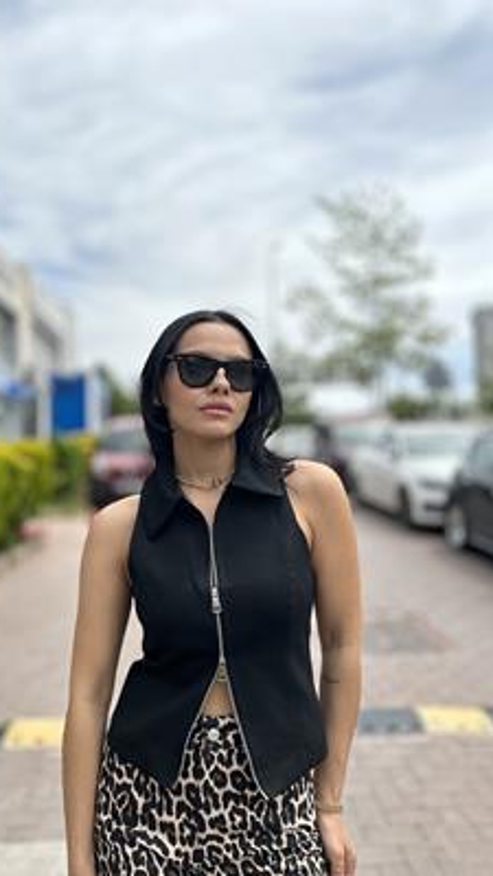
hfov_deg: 42.8
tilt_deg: +2.8
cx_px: 206
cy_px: 435
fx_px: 627
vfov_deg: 69.9
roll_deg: +2.0
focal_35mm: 27
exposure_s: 1/5000
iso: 80
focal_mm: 6.86
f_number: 1.78
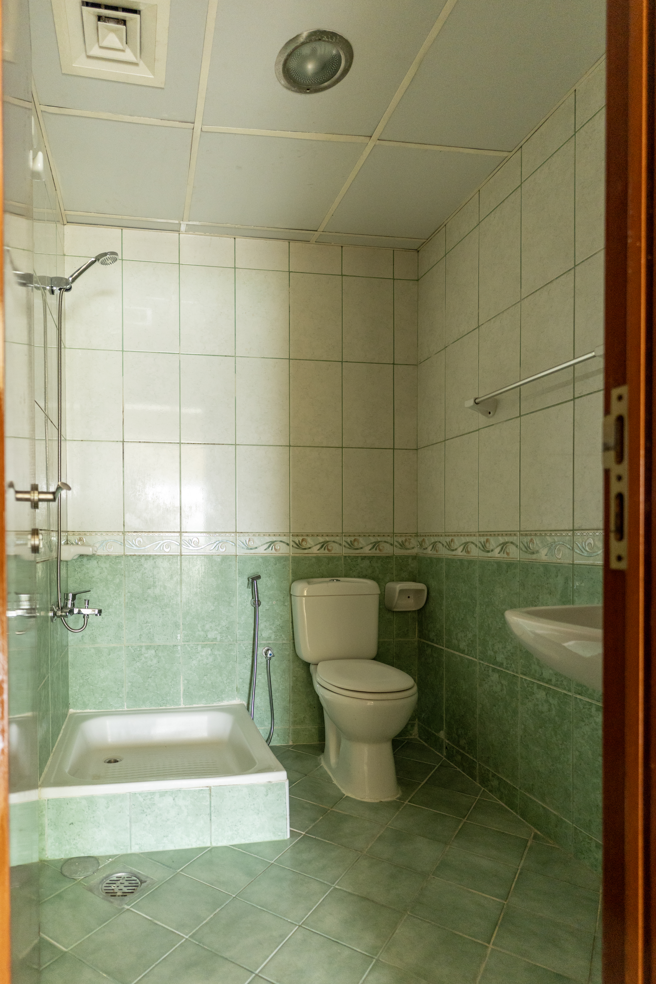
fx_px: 547
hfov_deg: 61.9
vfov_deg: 84.0
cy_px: 492
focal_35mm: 20
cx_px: 328
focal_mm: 20
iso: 1600
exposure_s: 1/15
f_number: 3.5
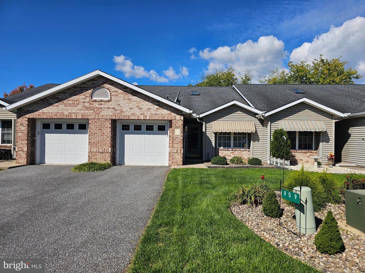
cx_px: 182
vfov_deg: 58.9
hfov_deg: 73.9
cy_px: 136
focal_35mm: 23
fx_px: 243
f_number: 1.7
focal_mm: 6.3
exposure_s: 1/1384
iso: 10
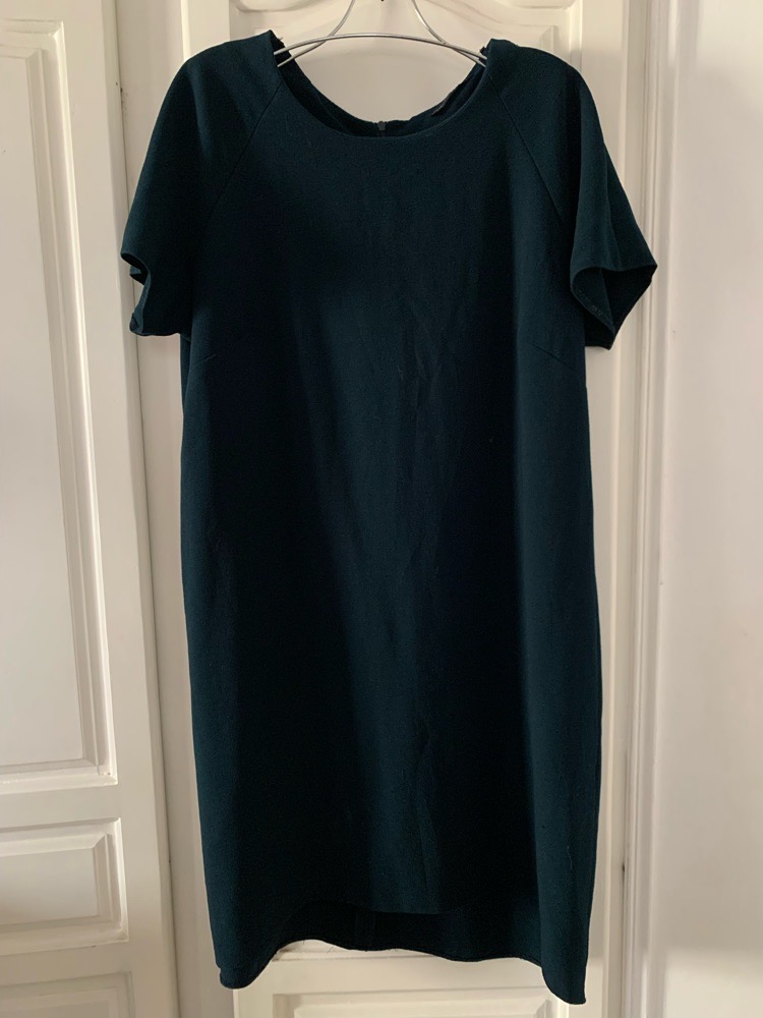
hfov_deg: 53.1
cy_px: 509
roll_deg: +0.8
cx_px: 382
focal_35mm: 26
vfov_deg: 67.3
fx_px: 764
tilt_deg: -8.9
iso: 400
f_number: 1.8
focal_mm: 4.25
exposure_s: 1/45
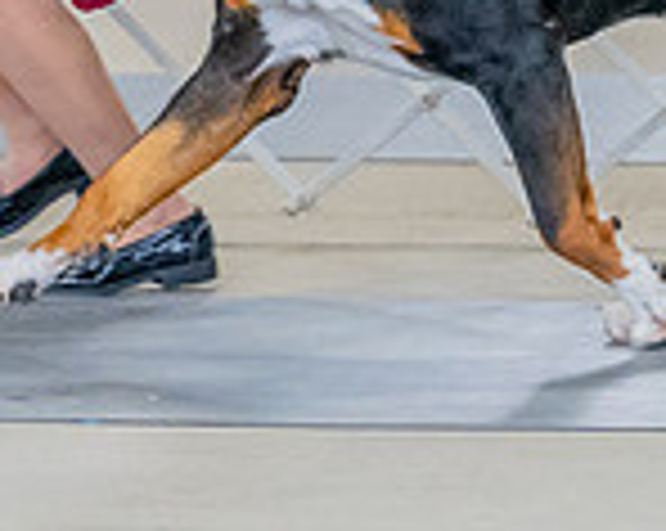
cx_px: 439
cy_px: -432
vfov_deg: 2.7
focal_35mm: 579
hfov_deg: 3.3
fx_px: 11398
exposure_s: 1/400
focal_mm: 135
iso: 6400
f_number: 3.5
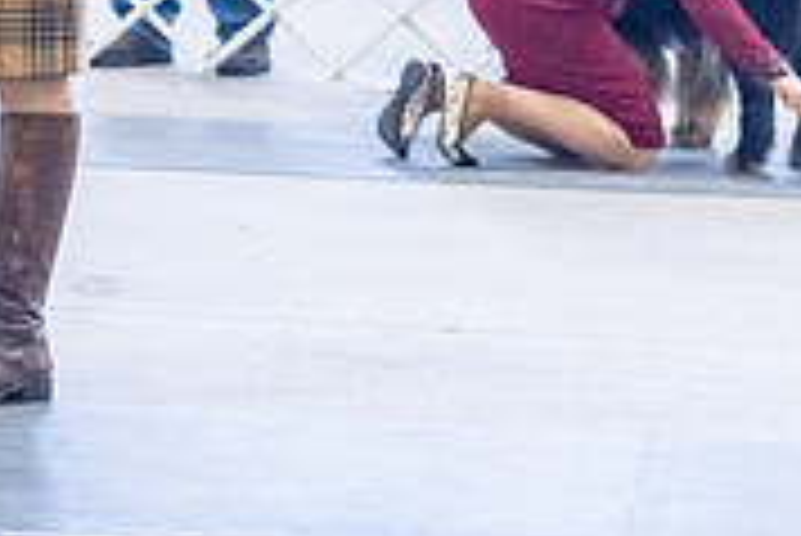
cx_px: -436
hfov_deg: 8.3
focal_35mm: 241
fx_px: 5366
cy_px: -309
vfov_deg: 5.6
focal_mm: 74
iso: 6400
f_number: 3.5
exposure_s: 1/320
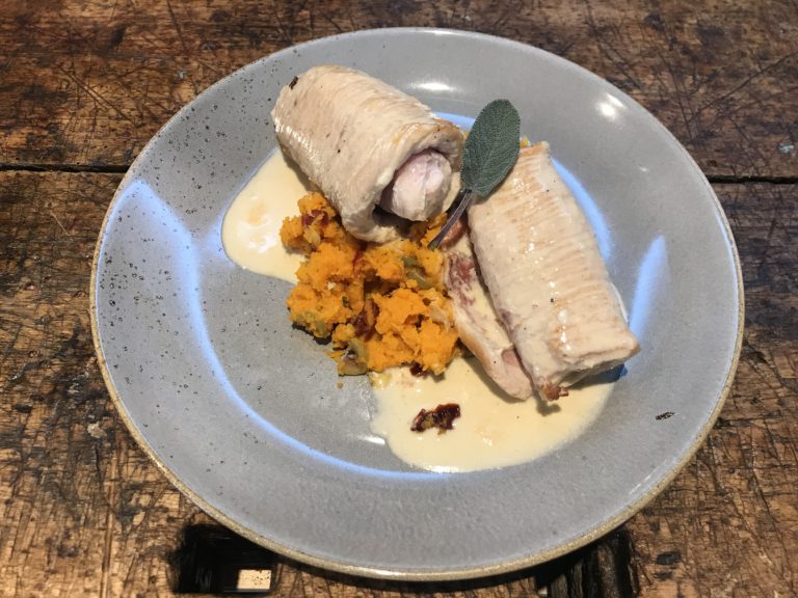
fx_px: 645
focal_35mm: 28
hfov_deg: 63.4
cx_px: 399
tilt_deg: -58.4
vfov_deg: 49.7
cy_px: 299
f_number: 1.8
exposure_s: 1/33
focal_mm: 3.99
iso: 25
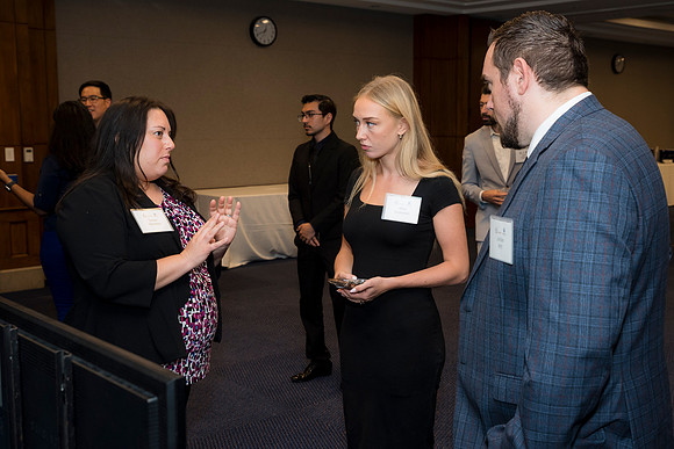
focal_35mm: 38
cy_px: 224
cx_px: 337
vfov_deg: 35.1
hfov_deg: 50.7
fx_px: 712
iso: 800
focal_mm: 38
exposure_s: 1/125
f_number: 5
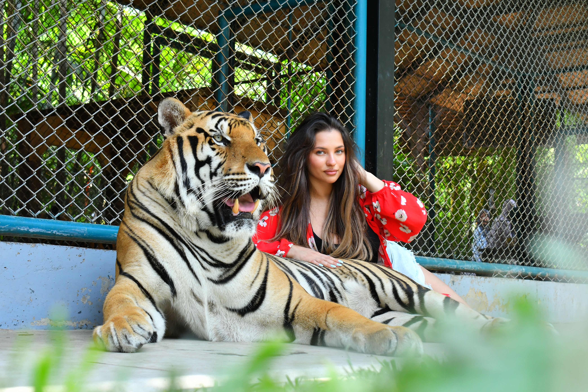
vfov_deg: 22.6
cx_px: 294
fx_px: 980
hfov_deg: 33.4
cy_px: 196
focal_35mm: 60
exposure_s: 1/400
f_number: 7.1
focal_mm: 40
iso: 500
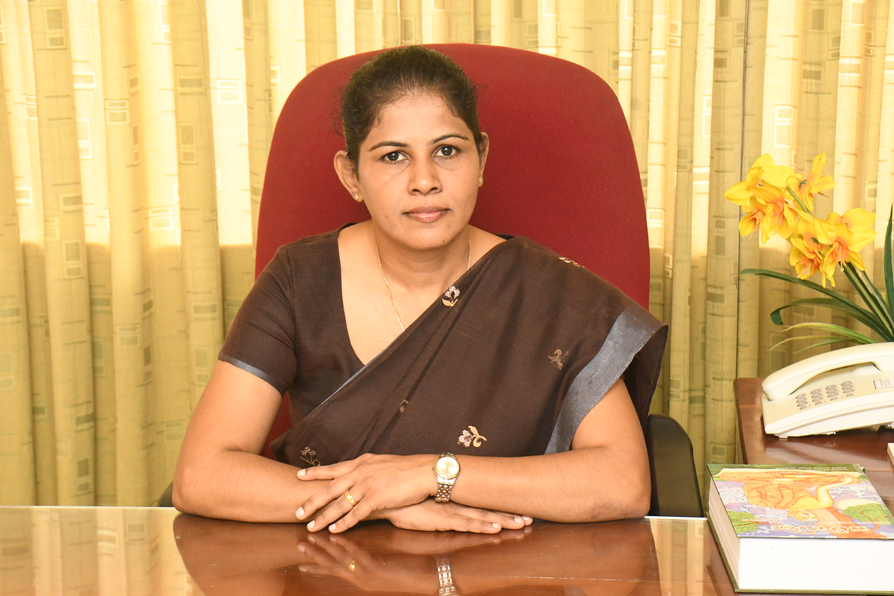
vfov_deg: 17.5
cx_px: 447
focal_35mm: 78
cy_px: 298
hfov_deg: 26.0
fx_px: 1937
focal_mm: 52
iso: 3200
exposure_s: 1/100
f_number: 9
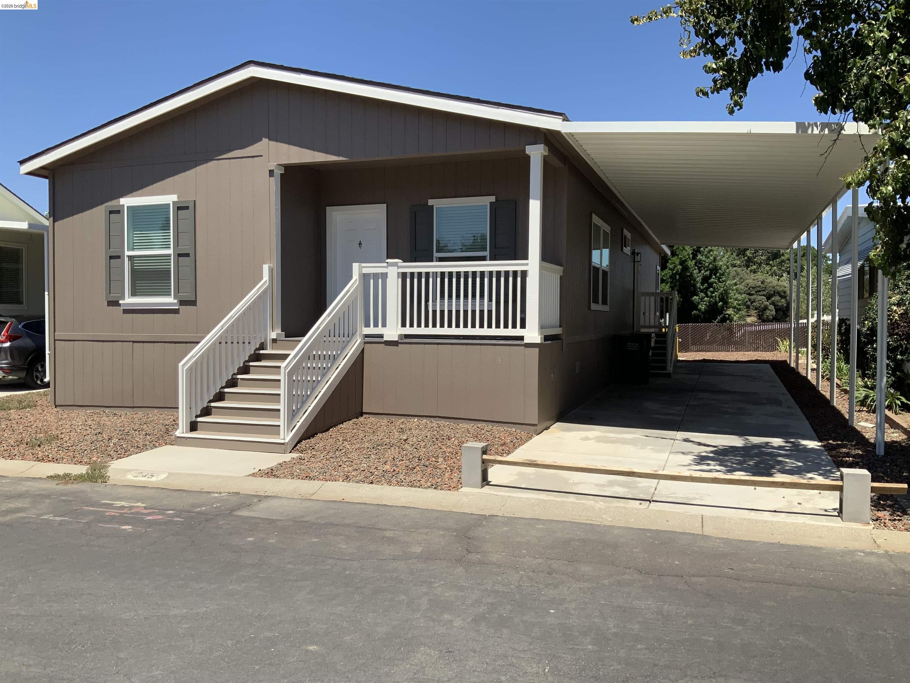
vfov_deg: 48.2
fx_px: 762
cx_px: 455
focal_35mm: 29
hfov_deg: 61.7
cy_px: 342
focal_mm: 3
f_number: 1.8
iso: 20
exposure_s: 1/1984
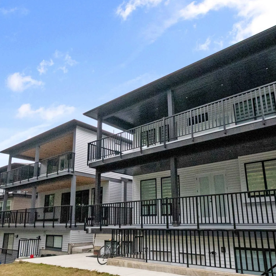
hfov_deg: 60.9
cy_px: 168
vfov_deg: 60.4
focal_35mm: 26
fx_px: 235
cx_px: 134
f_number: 6.3
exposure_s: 1/1000
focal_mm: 10
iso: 2500
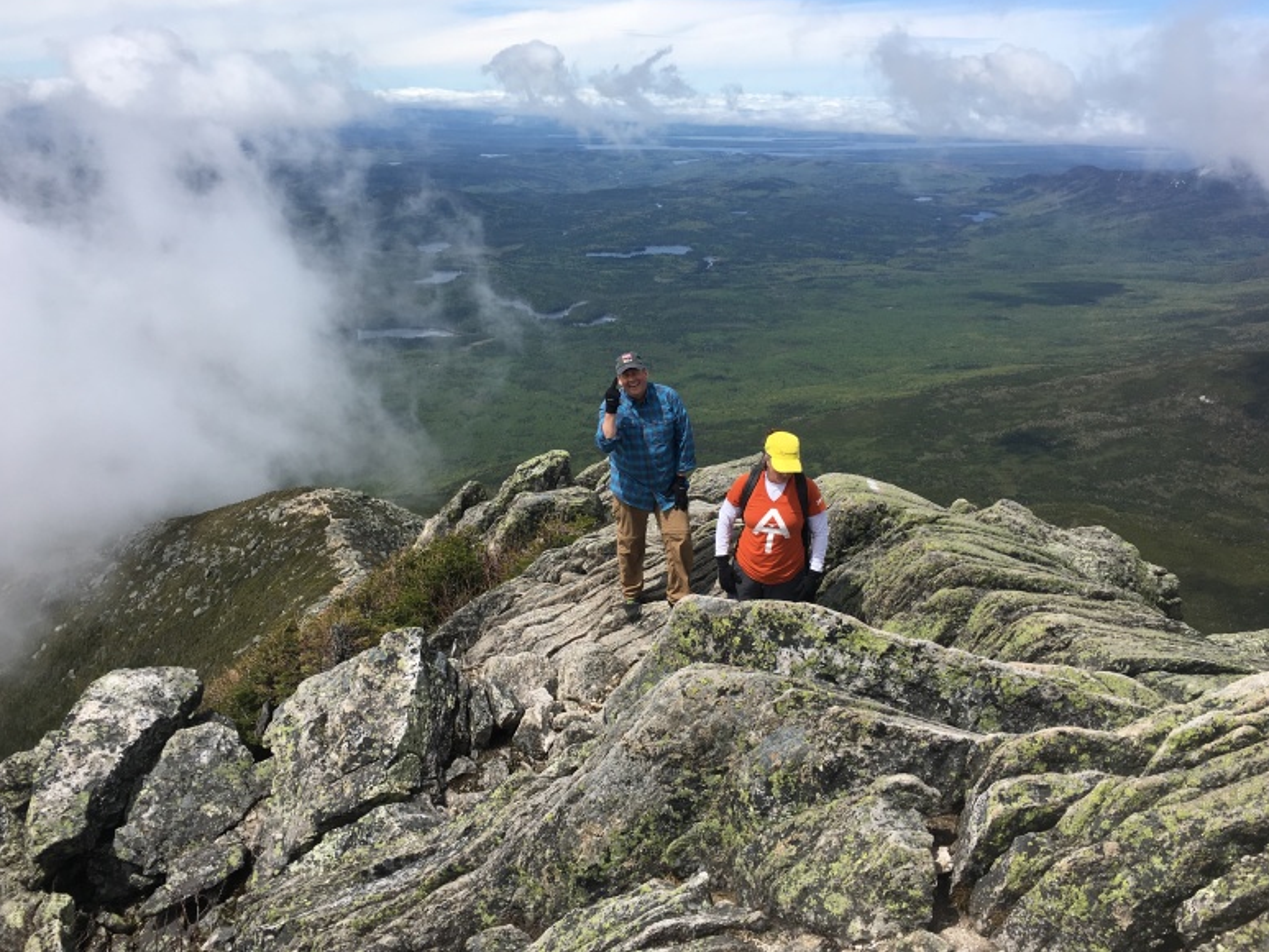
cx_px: 627
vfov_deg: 46.8
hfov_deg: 60.0
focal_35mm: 30
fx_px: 1100
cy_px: 461
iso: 25
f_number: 2.2
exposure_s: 1/2079
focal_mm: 4.15
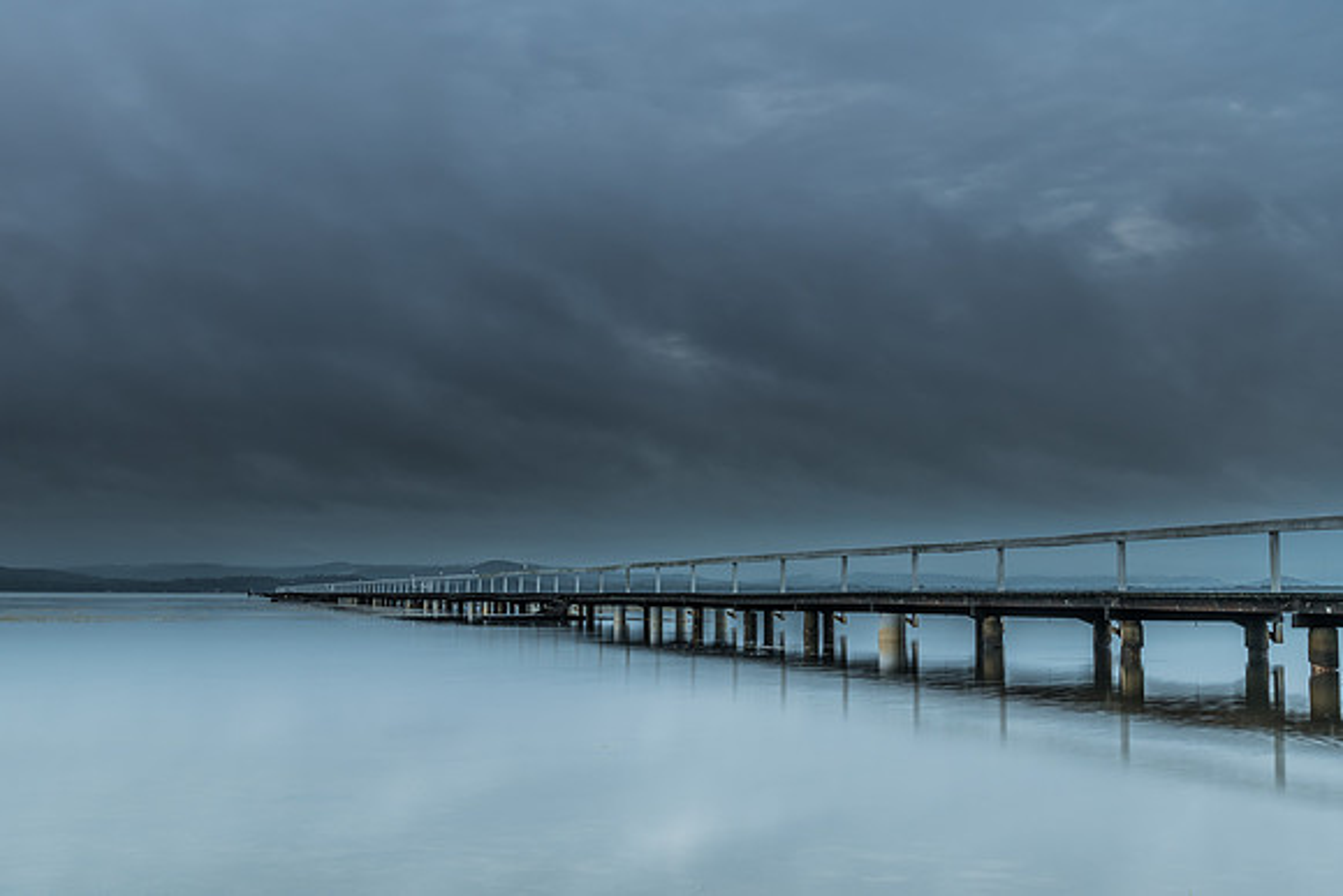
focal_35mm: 42
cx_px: 616
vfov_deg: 32.0
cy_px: 485
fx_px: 1560
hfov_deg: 46.5
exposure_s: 2
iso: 100
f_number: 9
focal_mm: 38
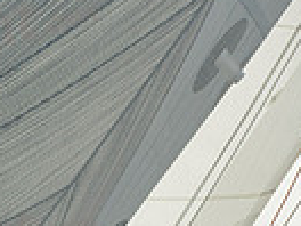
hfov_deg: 5.7
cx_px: -340
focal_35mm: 337
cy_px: 407
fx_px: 2930
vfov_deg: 4.4
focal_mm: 80
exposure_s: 1/1250
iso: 320
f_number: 7.1
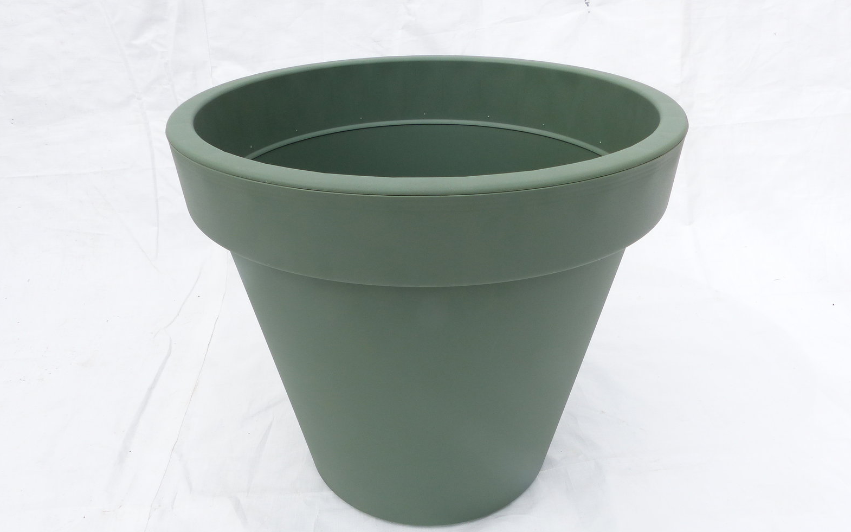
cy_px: 284
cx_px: 420
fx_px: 626
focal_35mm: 27
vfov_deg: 46.0
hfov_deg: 68.4
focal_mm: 4.5
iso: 100
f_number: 4
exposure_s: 1/320
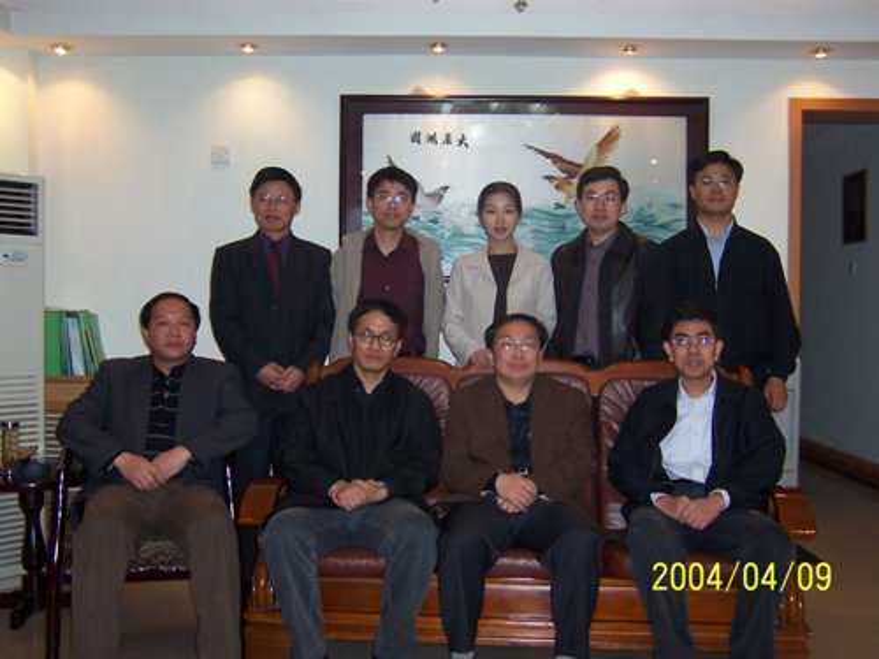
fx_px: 914
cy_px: 330
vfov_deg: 39.7
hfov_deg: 51.4
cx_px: 440
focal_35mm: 36
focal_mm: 5.6
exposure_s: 1/60
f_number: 2.8
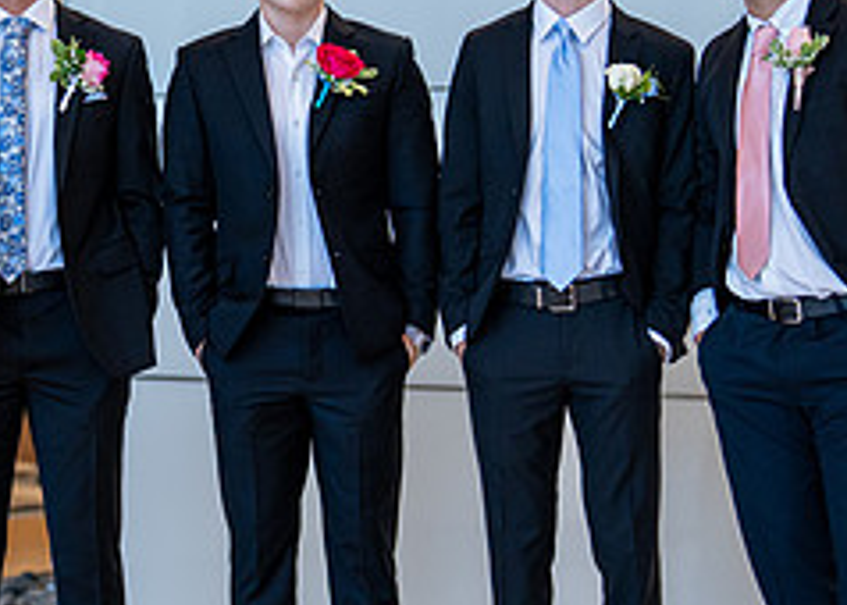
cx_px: 343
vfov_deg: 10.1
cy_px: 260
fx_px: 3416
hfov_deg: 14.1
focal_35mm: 142
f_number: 1.2
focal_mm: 50
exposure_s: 1/1250
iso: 400
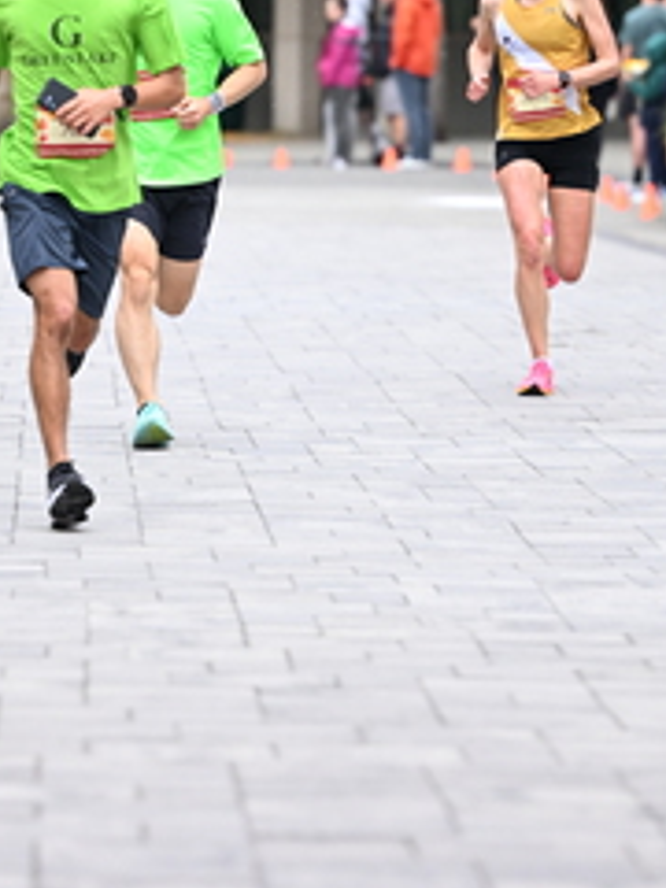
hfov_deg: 5.0
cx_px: 209
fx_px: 7645
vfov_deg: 6.6
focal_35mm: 298
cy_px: 274
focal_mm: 135
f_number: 2.8
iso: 1250
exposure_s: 1/1250
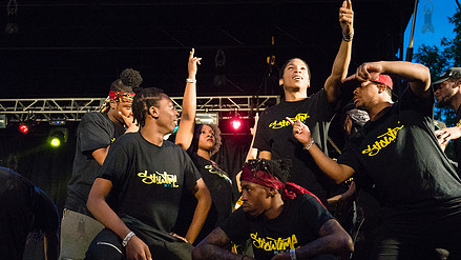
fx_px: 465
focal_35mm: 38
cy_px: 184
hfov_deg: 52.7
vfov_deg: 30.8
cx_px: 247
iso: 4000
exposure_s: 1/1250
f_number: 2.8
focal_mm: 24
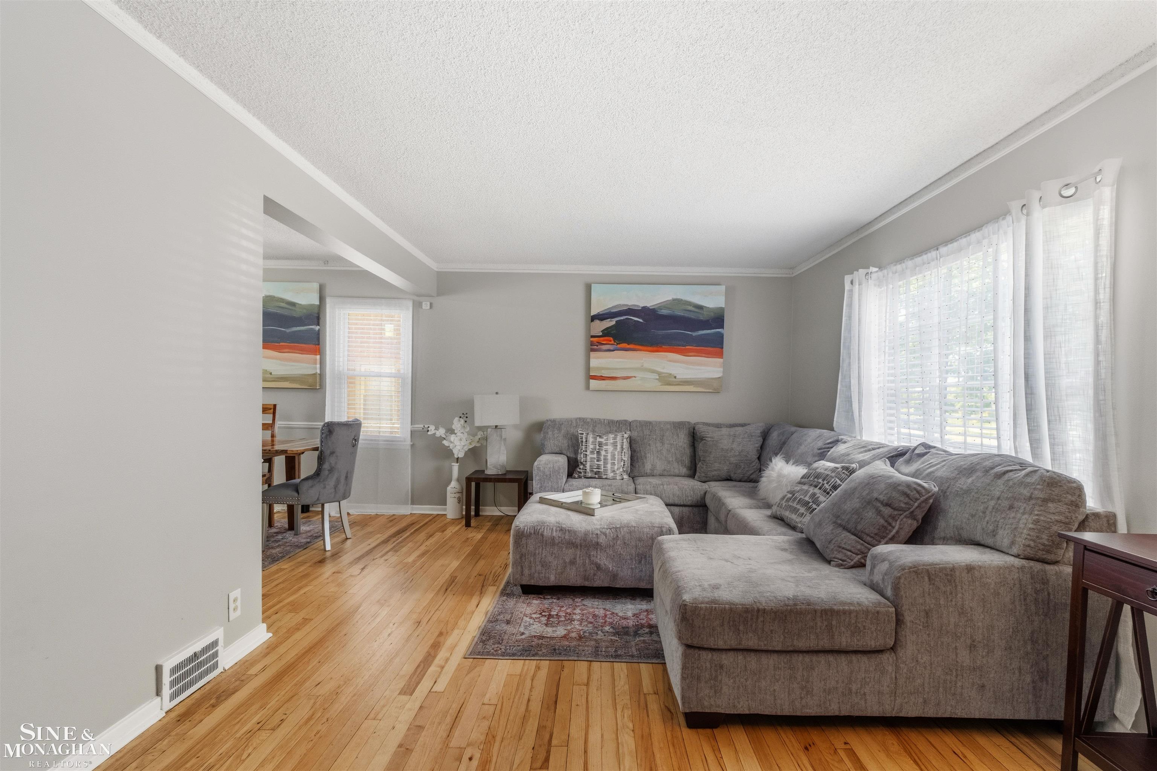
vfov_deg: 70.4
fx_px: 546
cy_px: 386
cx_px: 578
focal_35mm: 17
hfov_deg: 93.3
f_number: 8
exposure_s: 1
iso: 1000
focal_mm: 11.5
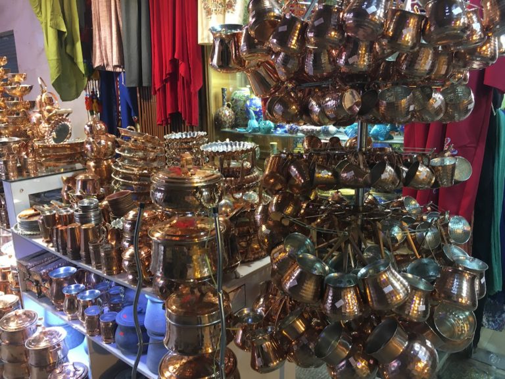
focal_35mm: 29
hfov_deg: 61.7
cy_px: 190
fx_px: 423
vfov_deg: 48.2
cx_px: 252
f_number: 2.2
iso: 80
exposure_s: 1/33
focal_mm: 4.15
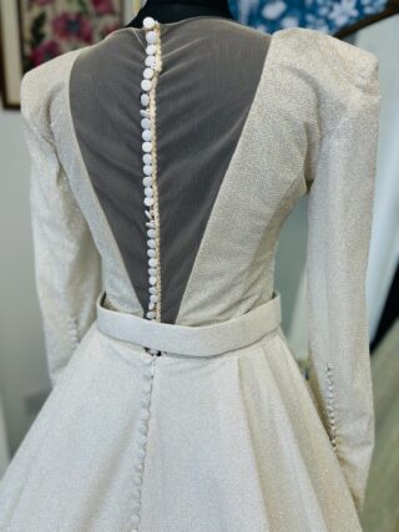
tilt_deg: -15.5
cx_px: 200
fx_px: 400
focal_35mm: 26
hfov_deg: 53.0
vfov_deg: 67.3
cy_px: 266
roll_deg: -0.1
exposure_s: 1/100
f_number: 1.6
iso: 40
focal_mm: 5.1
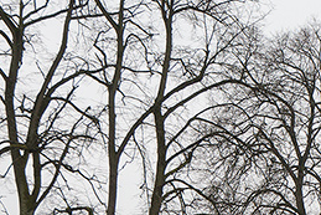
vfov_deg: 8.2
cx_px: 433
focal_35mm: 162
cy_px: 385
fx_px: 1445
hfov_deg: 12.2
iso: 320
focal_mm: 35
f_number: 13
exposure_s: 1/125
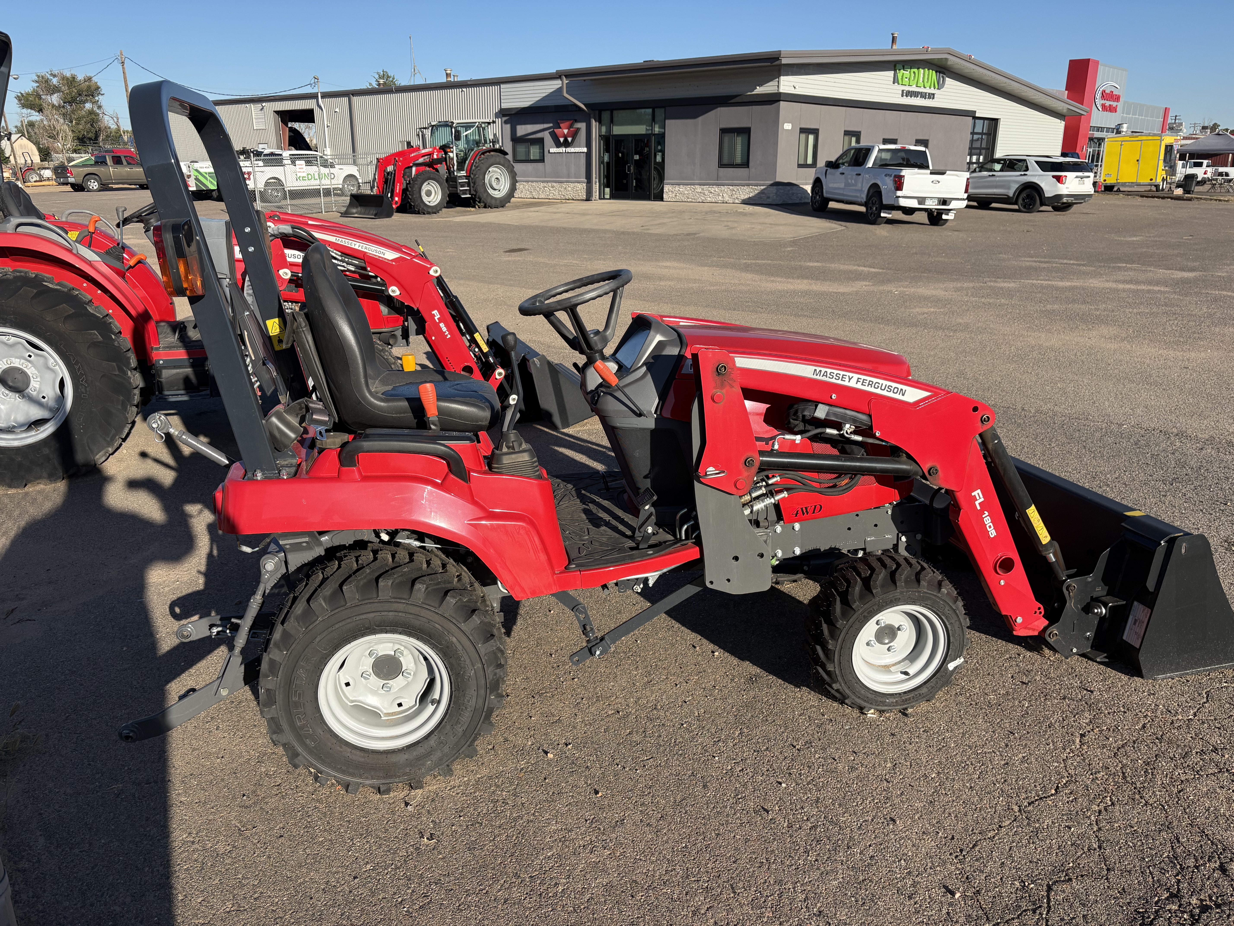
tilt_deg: -16.5
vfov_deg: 53.1
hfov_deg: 67.3
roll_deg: +0.6
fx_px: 927
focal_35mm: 26
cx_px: 617
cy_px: 463
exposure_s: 1/2451
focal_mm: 5.96
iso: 50
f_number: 1.6
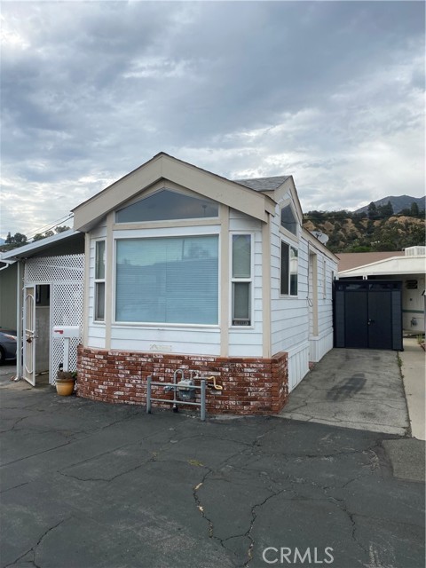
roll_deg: -0.8
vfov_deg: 67.3
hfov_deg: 53.1
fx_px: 427
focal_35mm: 26
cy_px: 284
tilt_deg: +2.3
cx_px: 213
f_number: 1.8
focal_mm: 4.25
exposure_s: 1/2066
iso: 32
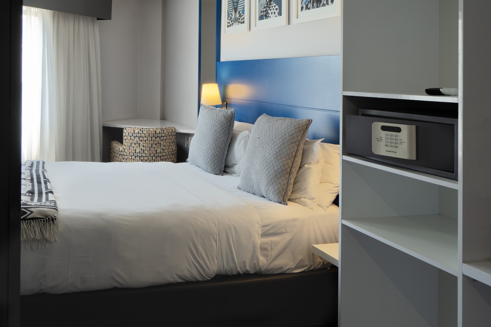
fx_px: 464
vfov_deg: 38.8
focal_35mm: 34
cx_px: 249
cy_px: 146
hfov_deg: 55.8
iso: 200
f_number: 8
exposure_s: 1/5
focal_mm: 16
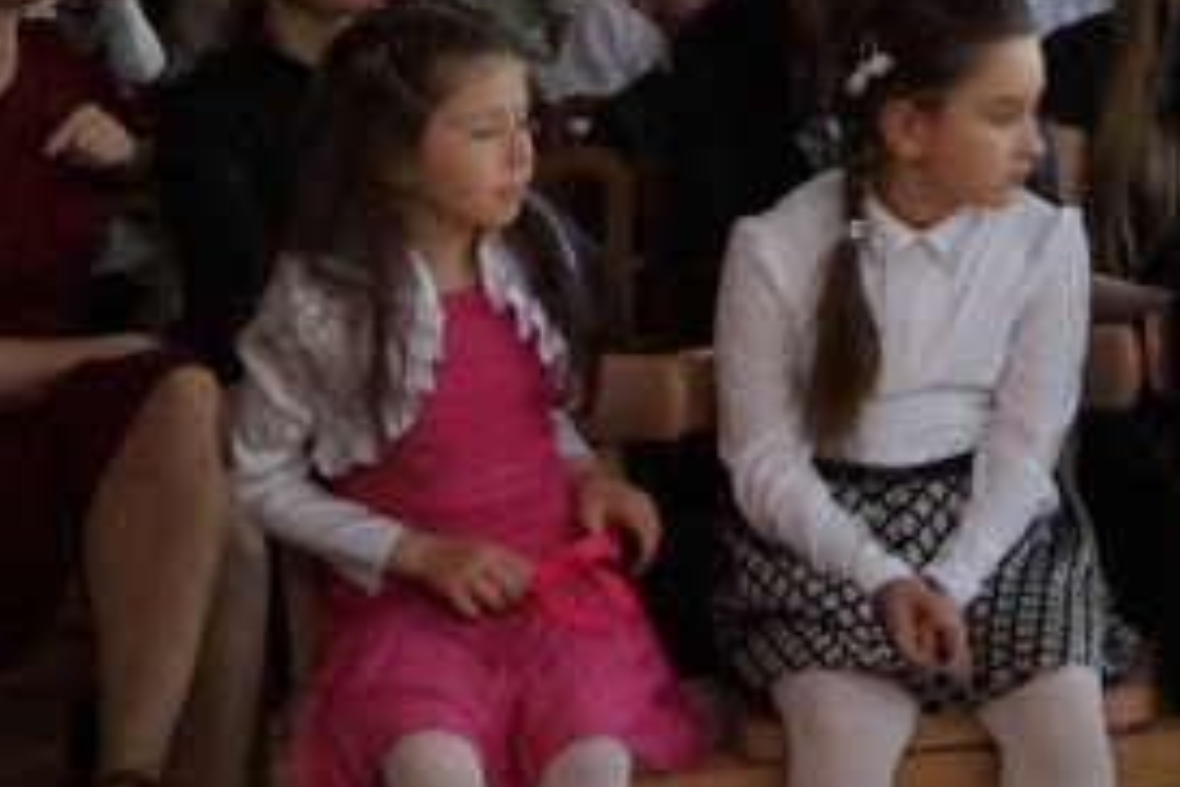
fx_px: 4752
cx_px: 1474
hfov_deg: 13.7
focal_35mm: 145
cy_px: -166
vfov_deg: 9.3
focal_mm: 22
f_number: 4
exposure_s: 1/160
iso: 2500
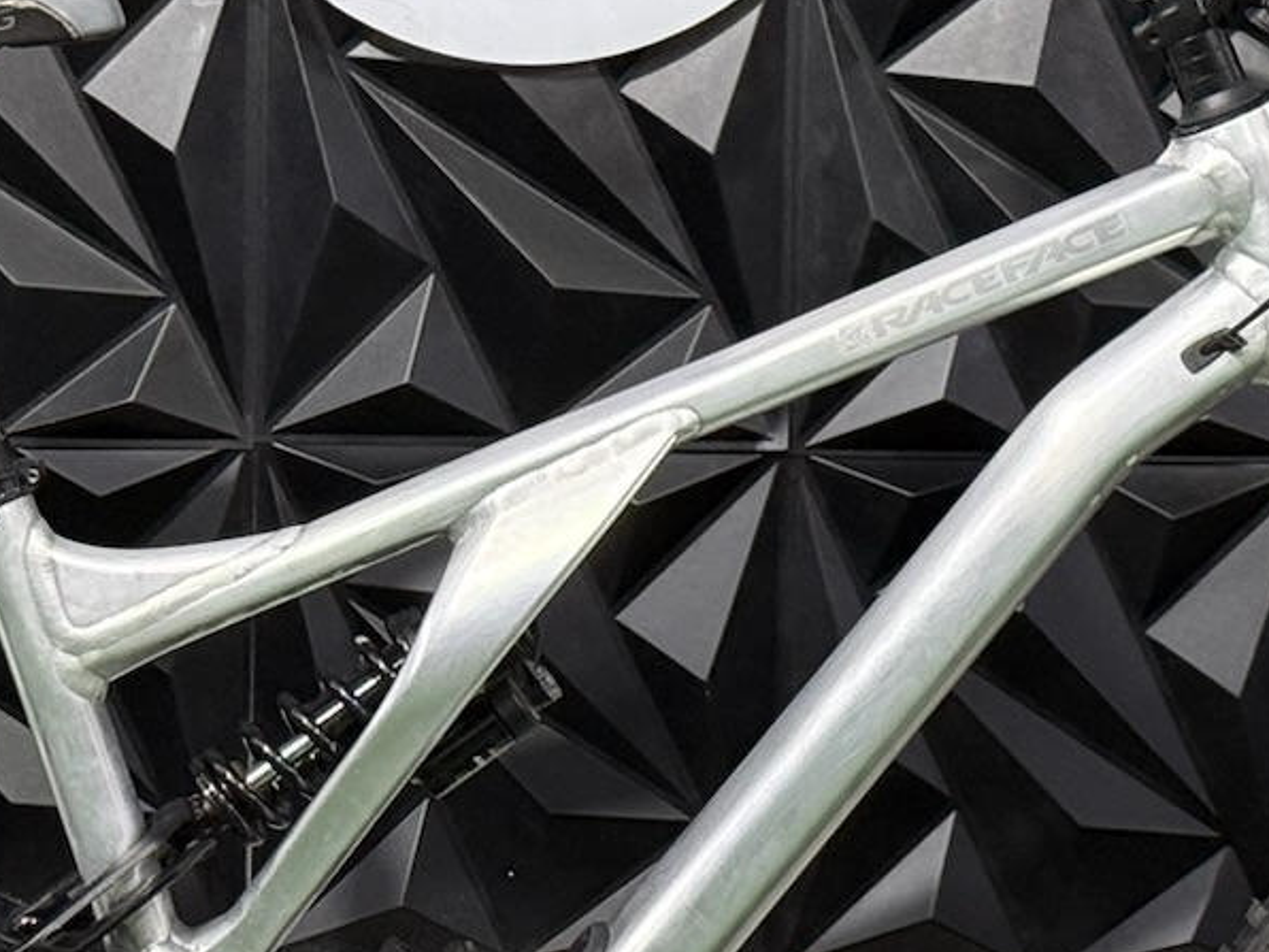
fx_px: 6049
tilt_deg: -7.2
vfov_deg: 9.0
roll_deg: -0.9
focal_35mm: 165
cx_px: 515
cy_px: 586
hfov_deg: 12.0
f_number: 1.78
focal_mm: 6.76
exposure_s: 1/60
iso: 200
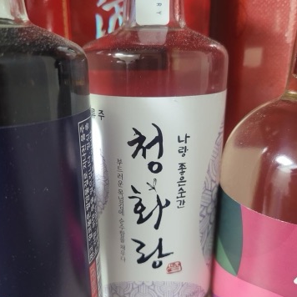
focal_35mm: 31
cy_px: 160
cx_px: 148
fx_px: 301
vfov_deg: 52.5
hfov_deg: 52.5
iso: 250
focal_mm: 5.4
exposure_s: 1/40
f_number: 1.8
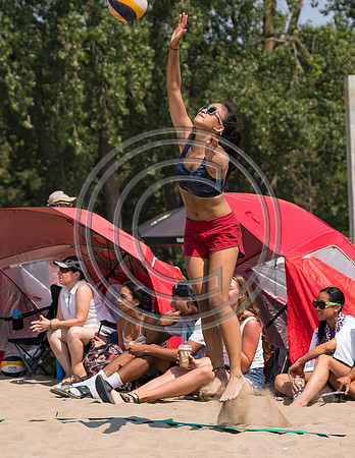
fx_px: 2098
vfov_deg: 12.5
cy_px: 237
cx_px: 183
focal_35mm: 156
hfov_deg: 9.7
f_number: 4
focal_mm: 70
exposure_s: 1/2500
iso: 200
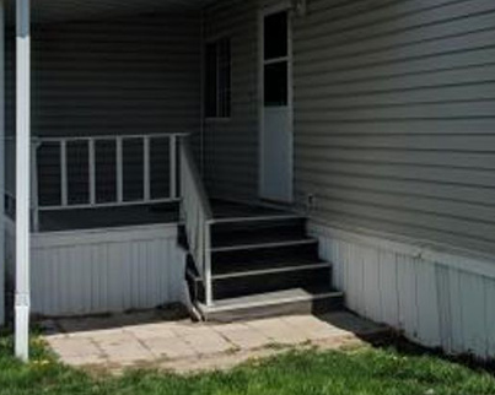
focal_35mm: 67
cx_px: 405
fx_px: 981
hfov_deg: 27.7
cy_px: 102
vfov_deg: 22.6
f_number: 1.8
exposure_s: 1/5848
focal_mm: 4.44
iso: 53
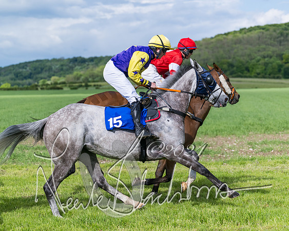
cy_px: 116
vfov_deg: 14.0
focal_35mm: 110
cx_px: 156
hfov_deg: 17.4
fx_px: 944
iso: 400
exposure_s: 1/5000
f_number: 4
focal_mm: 98
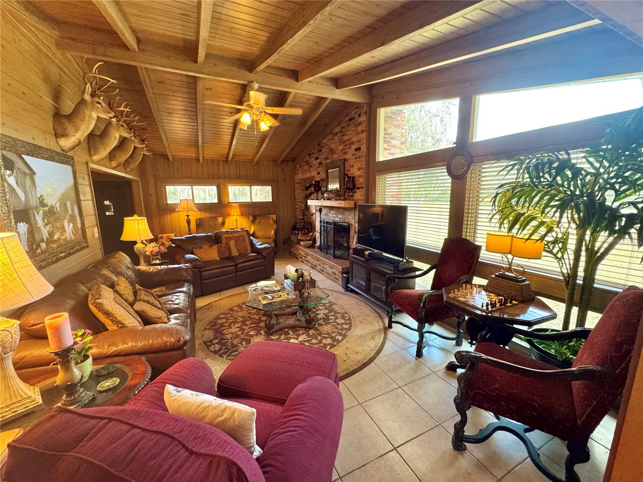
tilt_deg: -11.1
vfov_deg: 85.7
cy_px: 241
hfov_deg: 102.1
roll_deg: +0.4
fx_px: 260
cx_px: 322
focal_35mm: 14
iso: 500
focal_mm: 2.22
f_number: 2.2
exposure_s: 1/60
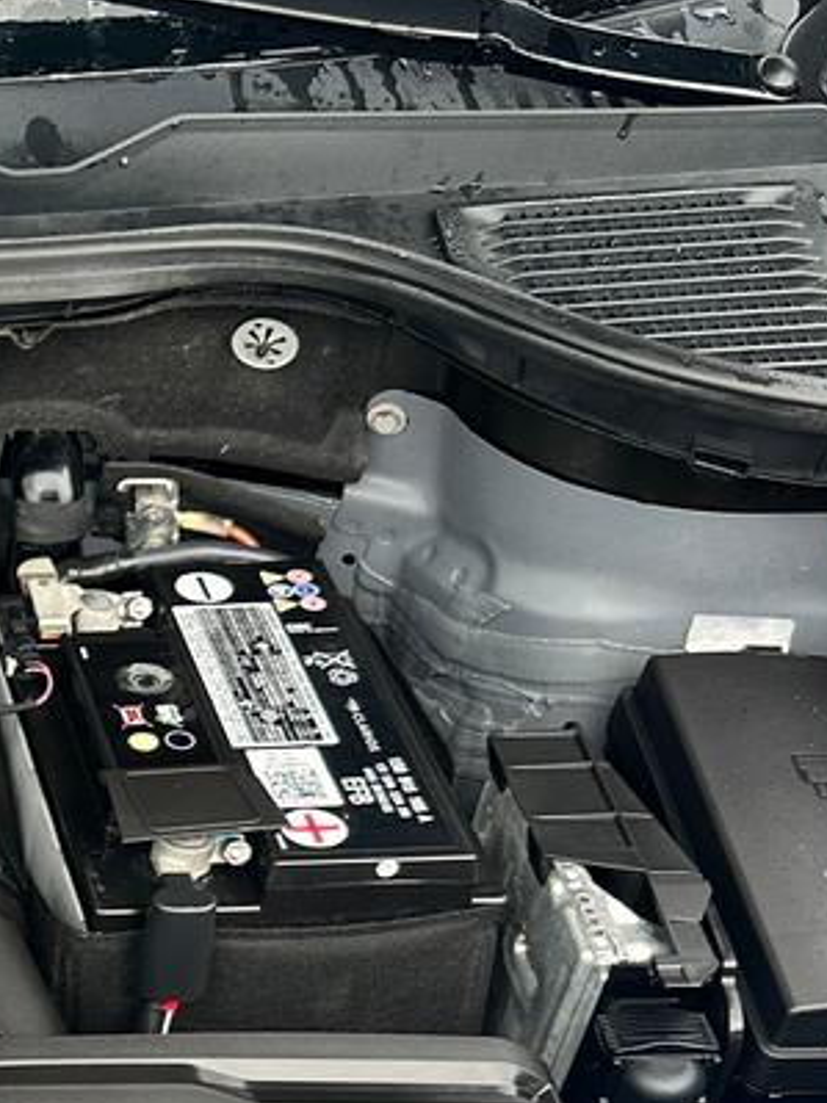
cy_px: 1009
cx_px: -603
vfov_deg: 24.6
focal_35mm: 77
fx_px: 2454
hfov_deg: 16.4
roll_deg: +0.9
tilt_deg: -40.9
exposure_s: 1/308
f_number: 1.78
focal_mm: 6.86
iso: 80
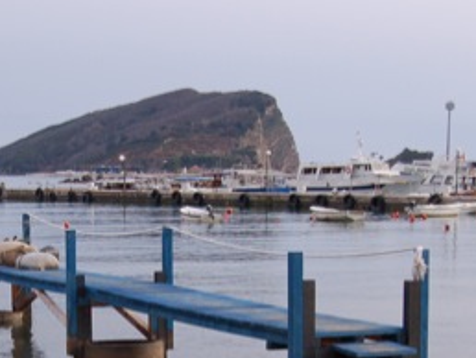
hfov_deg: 19.4
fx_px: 1376
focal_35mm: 100
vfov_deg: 14.5
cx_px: 74
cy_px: 370
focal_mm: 28
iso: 200
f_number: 6.3
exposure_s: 1/160
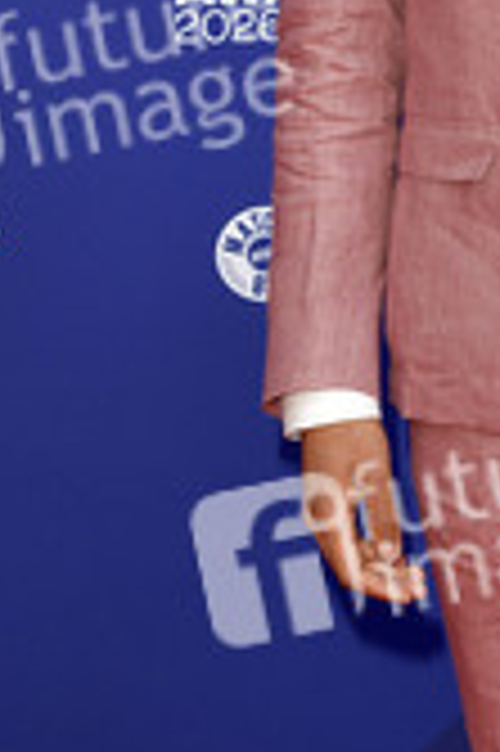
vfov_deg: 16.4
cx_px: 554
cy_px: -135
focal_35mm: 120
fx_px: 2505
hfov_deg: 11.2
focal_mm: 50
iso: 640
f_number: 6.3
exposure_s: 1/200
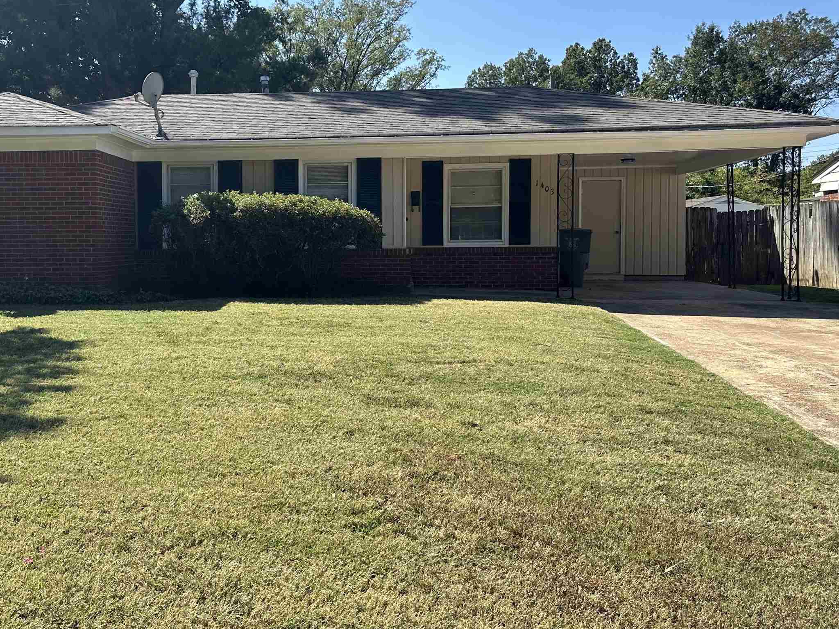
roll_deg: +0.5
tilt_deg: -3.0
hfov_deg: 50.6
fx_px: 873
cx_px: 295
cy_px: 265
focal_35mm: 36
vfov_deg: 39.6
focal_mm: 6.86
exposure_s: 1/2809
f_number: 1.78
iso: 80
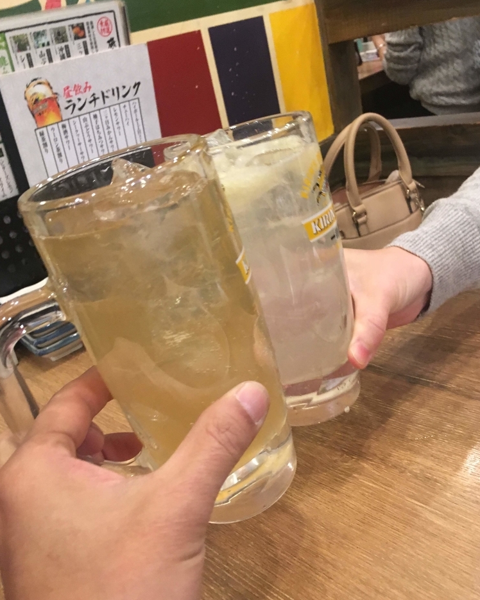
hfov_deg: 47.1
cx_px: 245
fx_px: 550
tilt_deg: -25.8
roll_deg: +13.9
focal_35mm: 31
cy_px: 303
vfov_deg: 57.2
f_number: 2.2
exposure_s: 1/17
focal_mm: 4.15
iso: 200
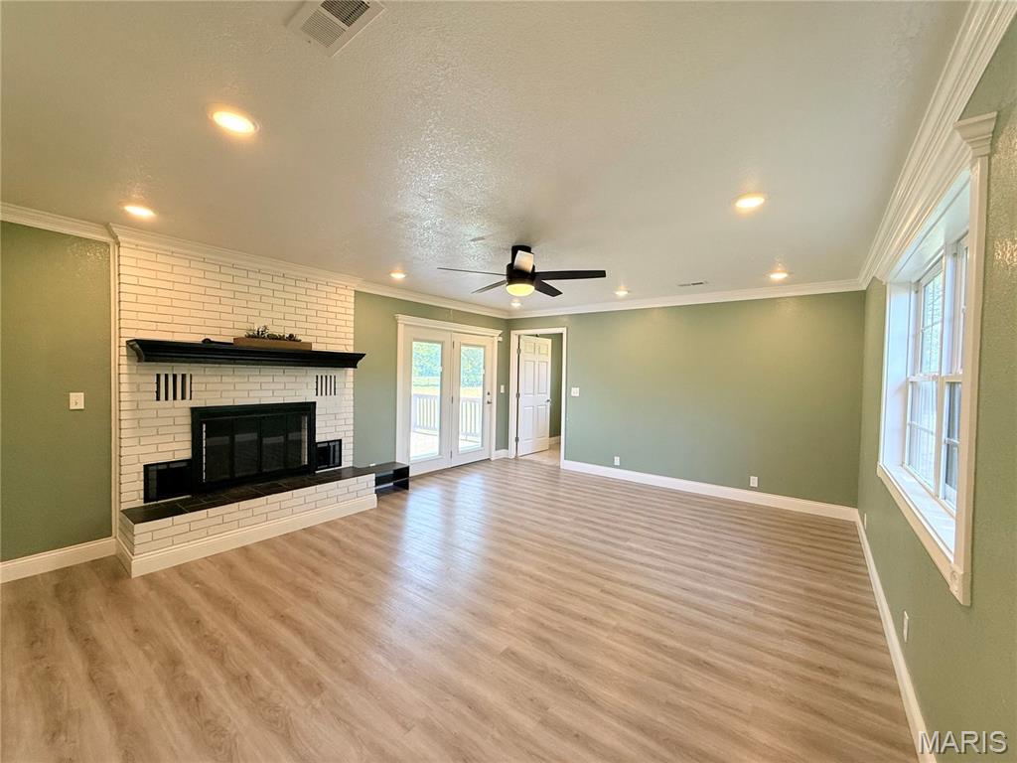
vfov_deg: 85.7
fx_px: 411
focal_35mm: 14
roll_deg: -1.4
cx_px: 508
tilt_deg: -1.6
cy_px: 382
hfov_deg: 102.1
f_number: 2.2
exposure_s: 1/120
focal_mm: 2.22
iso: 160
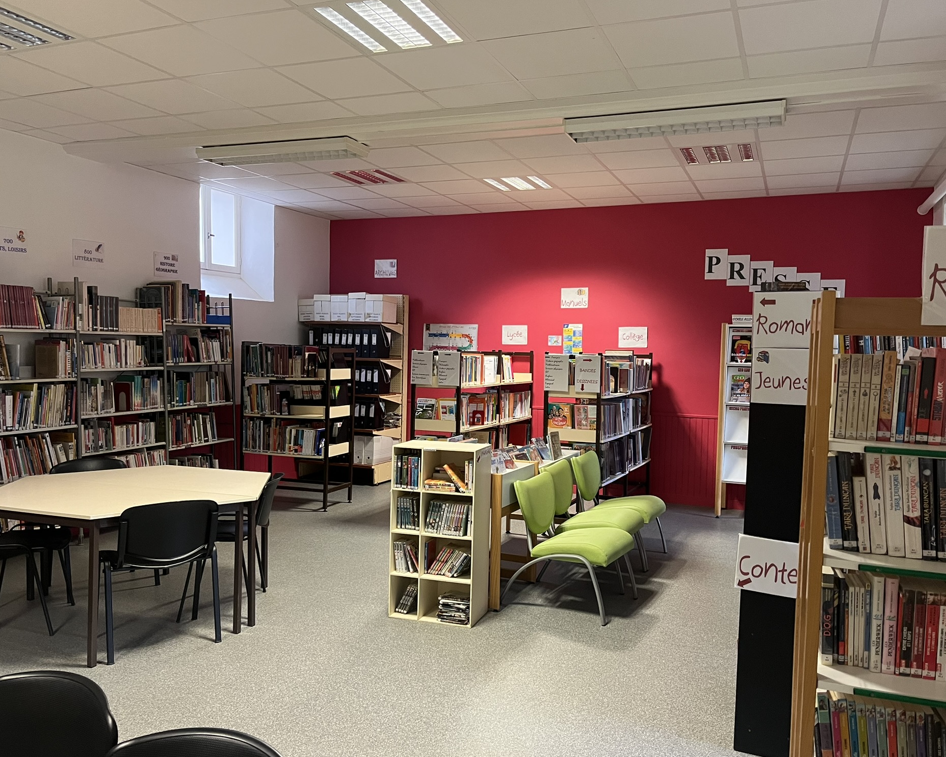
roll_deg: -0.4
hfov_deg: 62.2
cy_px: 388
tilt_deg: -2.9
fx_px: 784
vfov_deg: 51.5
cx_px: 497
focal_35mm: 28
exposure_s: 1/50
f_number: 1.6
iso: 250
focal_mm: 5.1
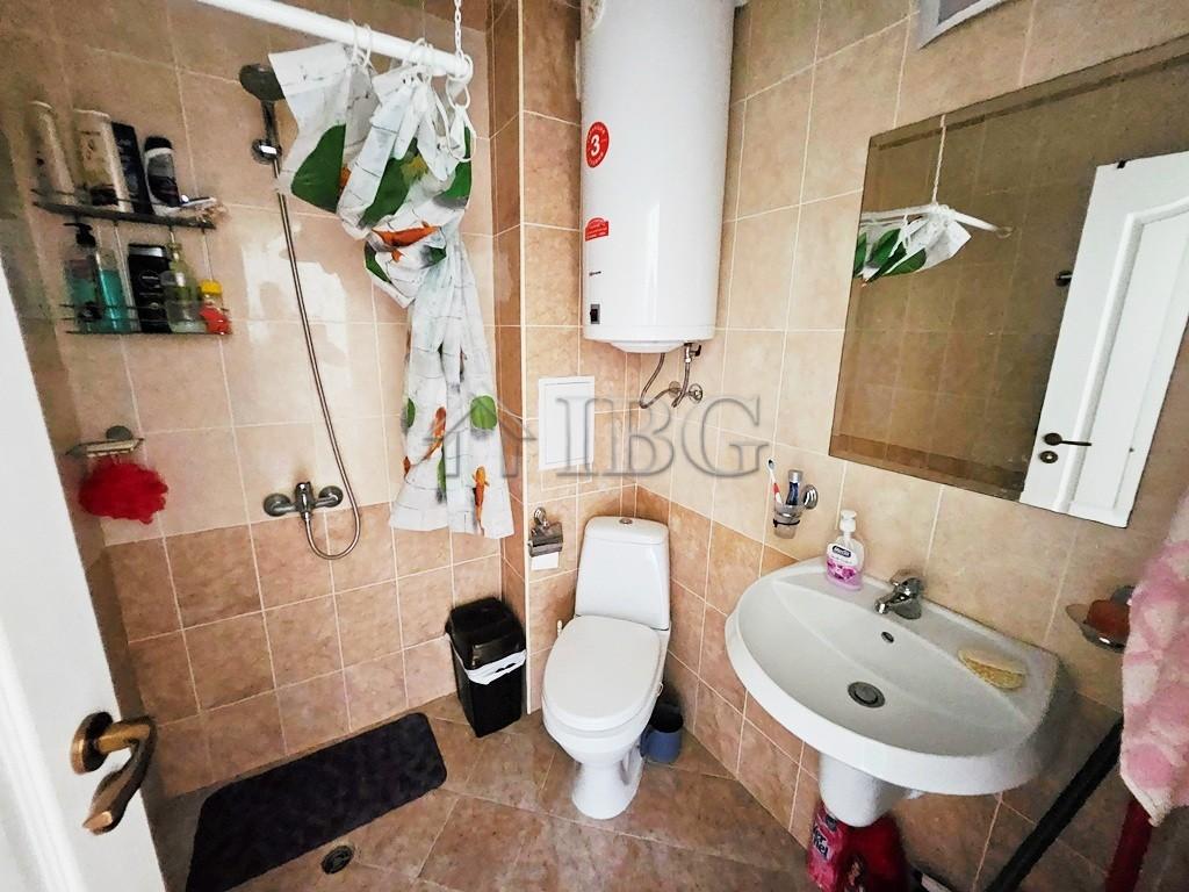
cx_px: 594
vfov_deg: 89.9
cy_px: 446
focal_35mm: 13
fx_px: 447
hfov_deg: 106.2
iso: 1000
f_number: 2.2
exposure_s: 1/25
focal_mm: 1.7
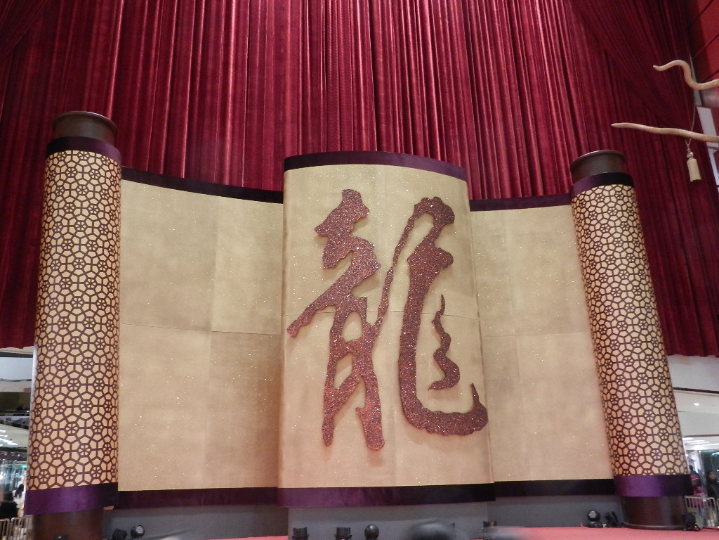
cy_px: 270
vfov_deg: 48.2
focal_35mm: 29
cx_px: 360
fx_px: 602
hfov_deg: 61.7
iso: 400
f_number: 3.6
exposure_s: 1/6
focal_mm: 5.1
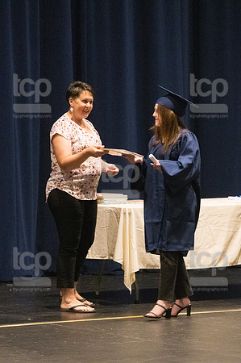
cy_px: 182
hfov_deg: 6.1
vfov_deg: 9.2
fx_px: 2264
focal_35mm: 225
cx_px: 120
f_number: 4.5
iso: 8000
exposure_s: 1/250
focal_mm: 150
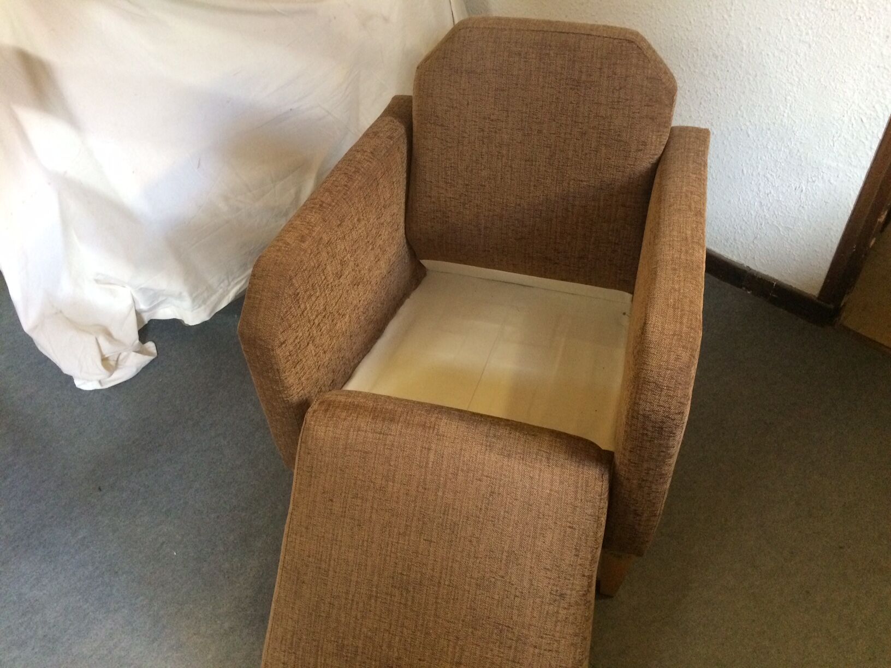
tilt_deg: -45.6
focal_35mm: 29
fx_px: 746
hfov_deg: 61.7
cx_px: 446
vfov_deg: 48.2
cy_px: 334
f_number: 2.2
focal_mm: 4.15
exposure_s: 1/33
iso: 320
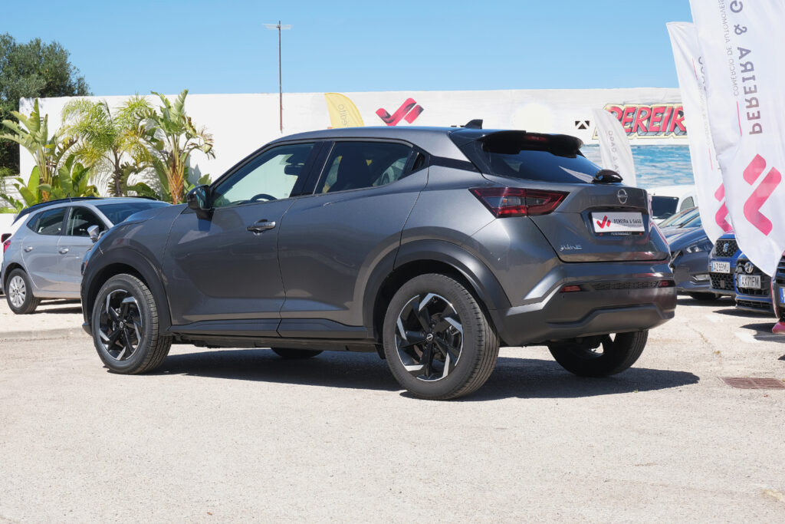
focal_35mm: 59
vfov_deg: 23.0
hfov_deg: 33.9
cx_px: 392
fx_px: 1287
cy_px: 262
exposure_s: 1/200
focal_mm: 39.6
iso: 160
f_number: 9
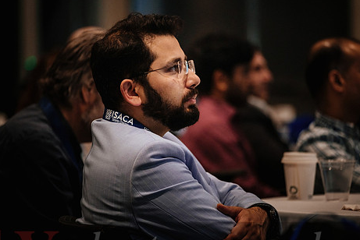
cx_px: 198
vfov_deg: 5.2
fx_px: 2642
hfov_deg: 7.8
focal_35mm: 264
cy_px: 141
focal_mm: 140
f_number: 2.8
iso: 800
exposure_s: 1/100
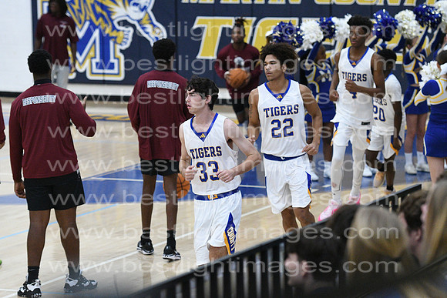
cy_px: 149
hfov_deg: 12.2
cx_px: 224
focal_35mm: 168
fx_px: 2086
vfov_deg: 8.2
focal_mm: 112
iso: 6400
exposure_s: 1/640
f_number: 4
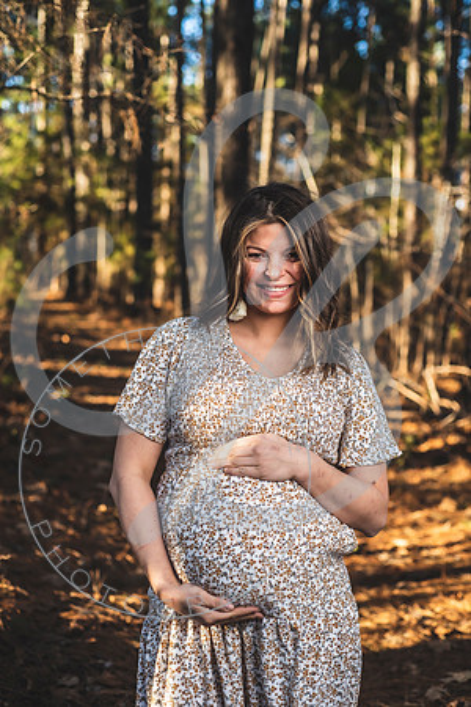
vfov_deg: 39.6
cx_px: 236
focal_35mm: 50
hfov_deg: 27.0
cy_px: 354
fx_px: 981
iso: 100
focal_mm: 50
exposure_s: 1/200
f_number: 2.8
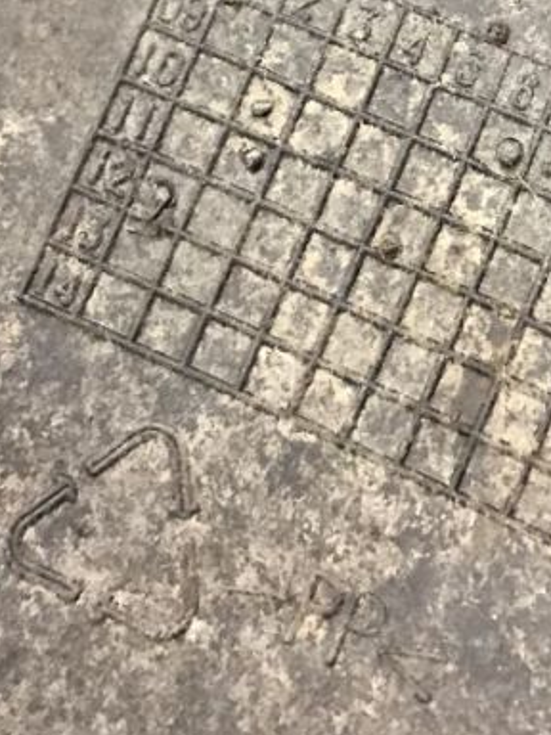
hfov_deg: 14.3
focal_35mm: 102
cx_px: 534
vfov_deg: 18.8
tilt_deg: -52.9
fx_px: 2165
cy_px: 4
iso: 80
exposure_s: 1/17
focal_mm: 3.99
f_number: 1.8
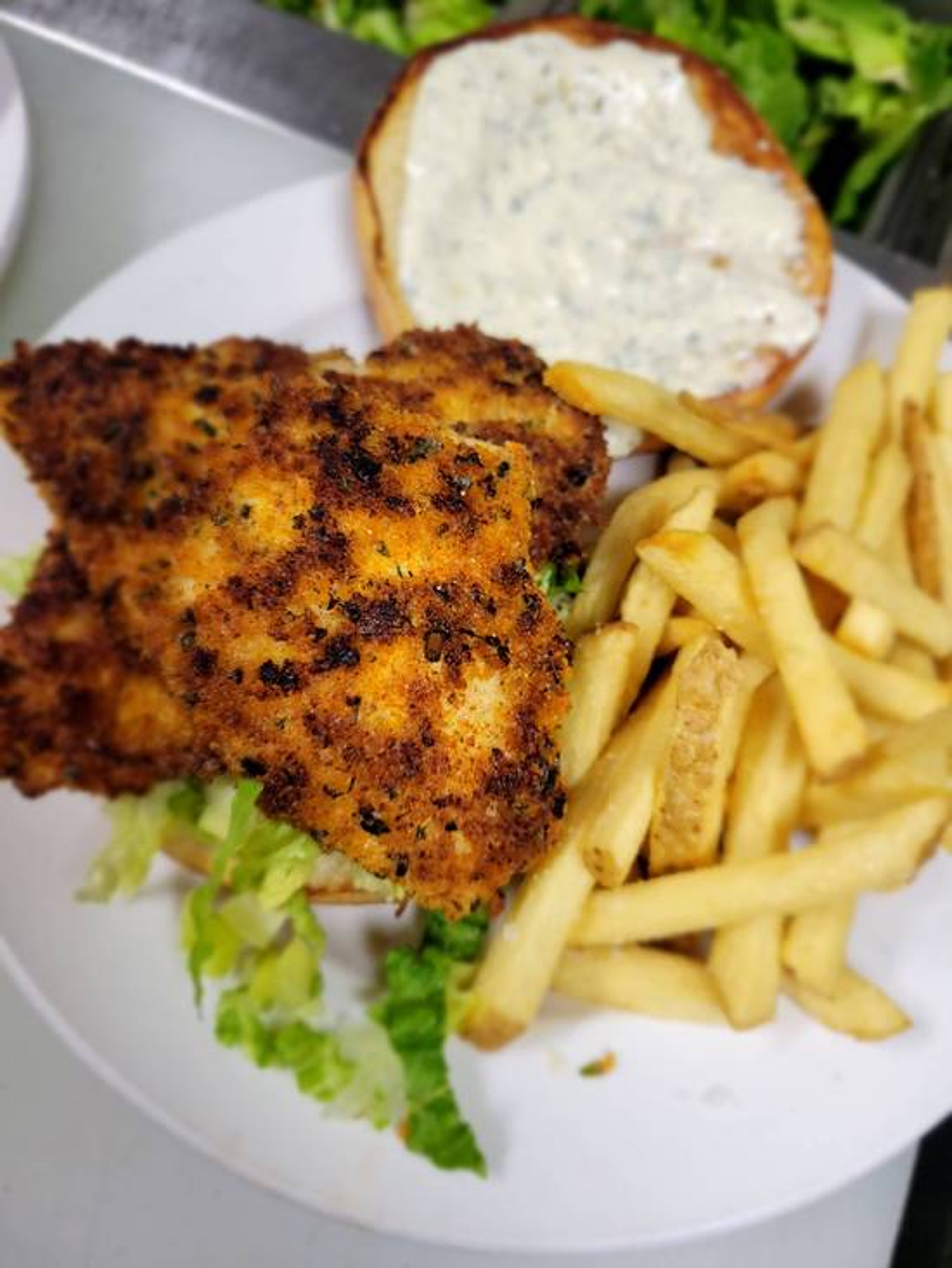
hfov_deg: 53.1
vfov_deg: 67.3
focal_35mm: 26
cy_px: 634
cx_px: 476
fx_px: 953
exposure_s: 1/60
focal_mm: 5.4
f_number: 1.8
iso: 200
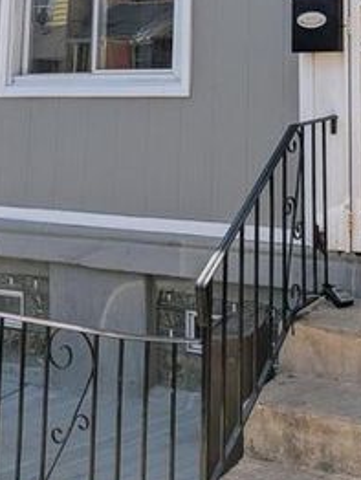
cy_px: -58
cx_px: 330
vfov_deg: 28.5
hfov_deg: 23.4
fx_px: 847
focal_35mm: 61
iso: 35
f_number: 1.7
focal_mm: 4.53
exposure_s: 1/2037
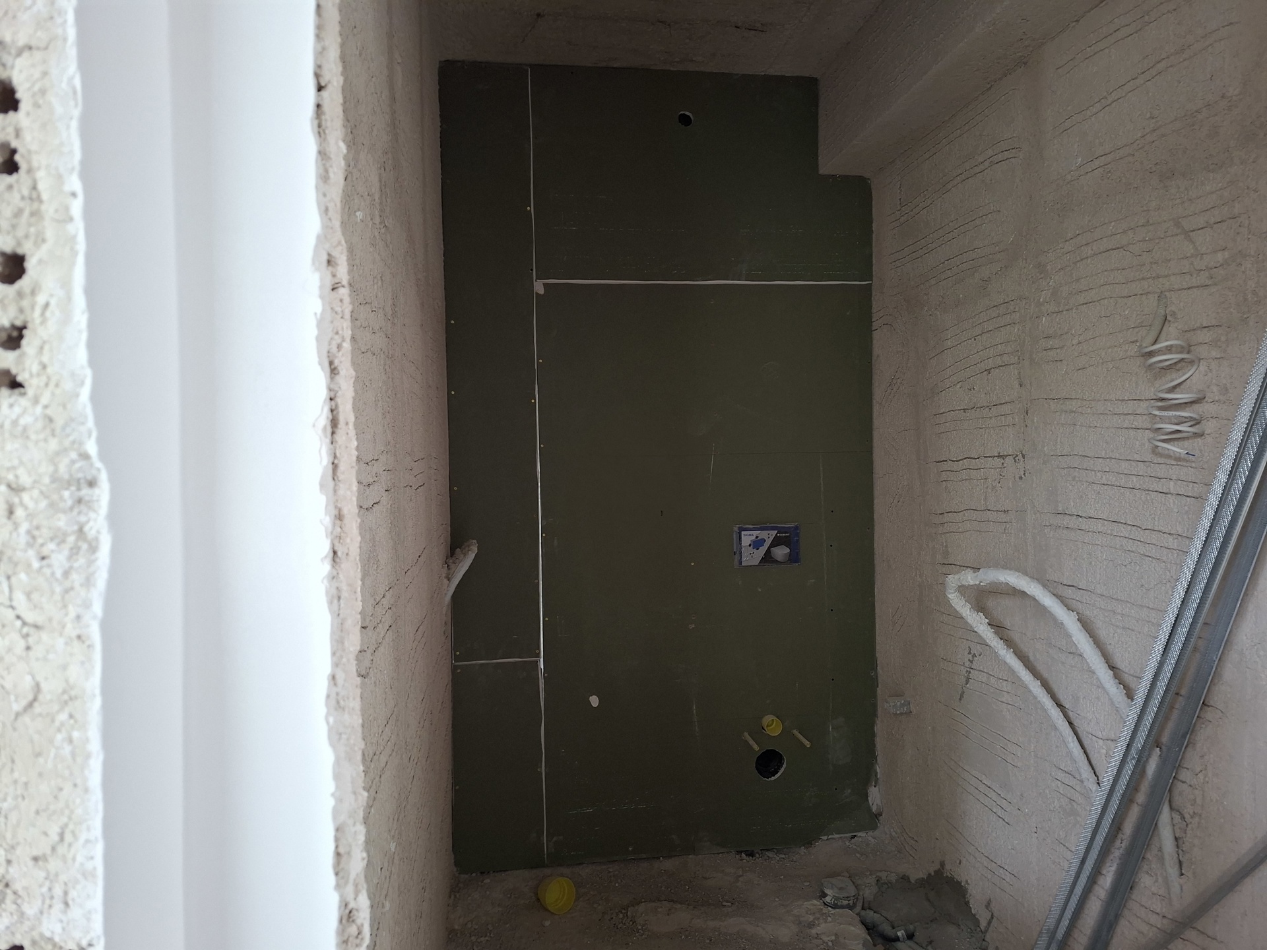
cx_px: 634
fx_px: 842
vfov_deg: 58.9
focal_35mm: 23
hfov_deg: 73.9
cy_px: 475
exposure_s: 1/50
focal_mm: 5.54
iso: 250
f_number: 1.8
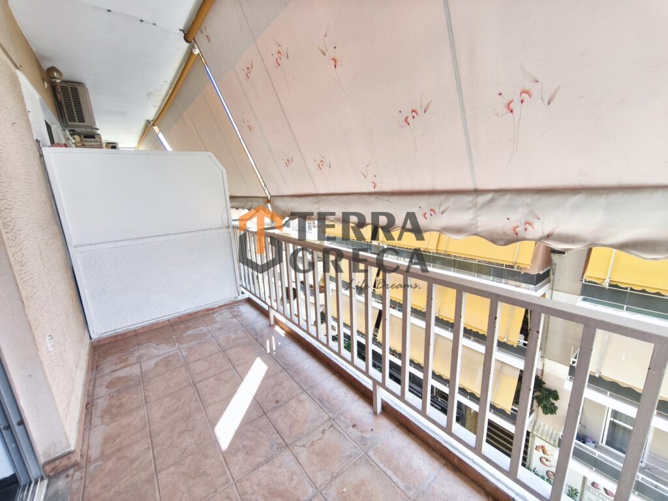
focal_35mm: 15
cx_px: 334
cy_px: 250
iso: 64
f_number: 2.2
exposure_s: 1/100
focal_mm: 1.91
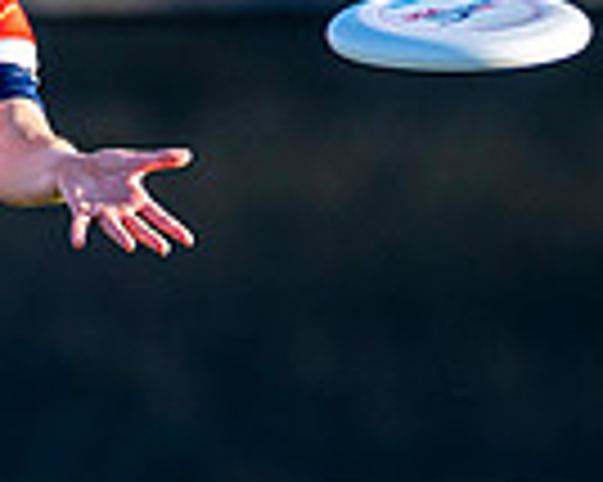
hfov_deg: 1.6
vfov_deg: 1.3
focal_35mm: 1176
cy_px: 256
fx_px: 20972
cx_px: -88
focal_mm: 210
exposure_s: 1/1250
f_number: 3.2
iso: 220
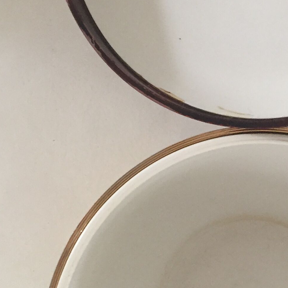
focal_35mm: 86
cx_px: 264
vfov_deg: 20.2
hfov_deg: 19.8
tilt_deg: -85.6
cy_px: 147
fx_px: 810
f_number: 2.2
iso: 160
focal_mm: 4.15
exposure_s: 1/33
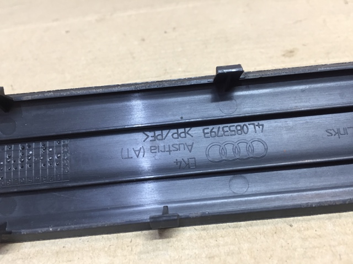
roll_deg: +6.4
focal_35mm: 29
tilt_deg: -39.1
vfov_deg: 48.2
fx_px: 296
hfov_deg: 61.7
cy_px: 132
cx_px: 176
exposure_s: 1/33
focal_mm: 4.15
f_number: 2.2
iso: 125
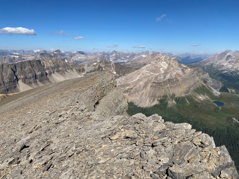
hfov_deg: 67.3
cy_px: 90
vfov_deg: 53.1
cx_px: 120
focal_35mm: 26
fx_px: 180
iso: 32
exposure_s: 1/4608
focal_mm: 4.25
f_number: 1.8
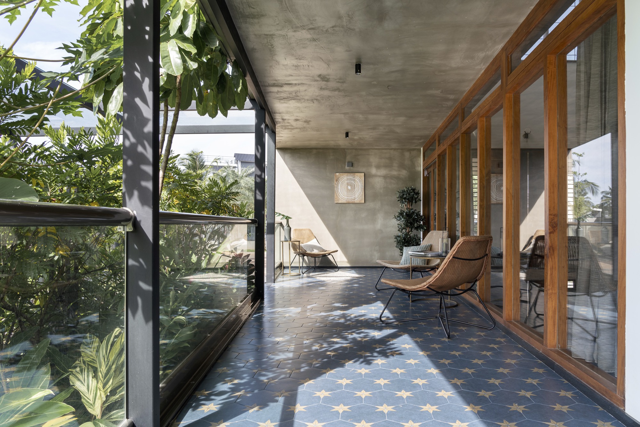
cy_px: 214
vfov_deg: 53.1
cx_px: 320
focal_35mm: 24
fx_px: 427
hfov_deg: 73.7
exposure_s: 1/50
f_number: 8
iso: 100
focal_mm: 24
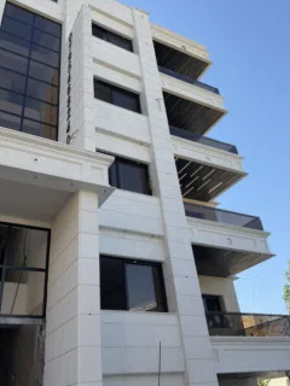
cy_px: 180
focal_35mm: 30
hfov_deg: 46.7
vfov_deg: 59.9
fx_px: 335
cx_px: 129
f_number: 1.78
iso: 80
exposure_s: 1/2110
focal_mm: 6.76
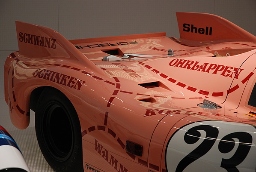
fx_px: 662
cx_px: 128
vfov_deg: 14.7
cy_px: 86
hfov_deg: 21.9
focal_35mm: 93
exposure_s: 1/100
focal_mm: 62
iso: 400
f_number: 4.5
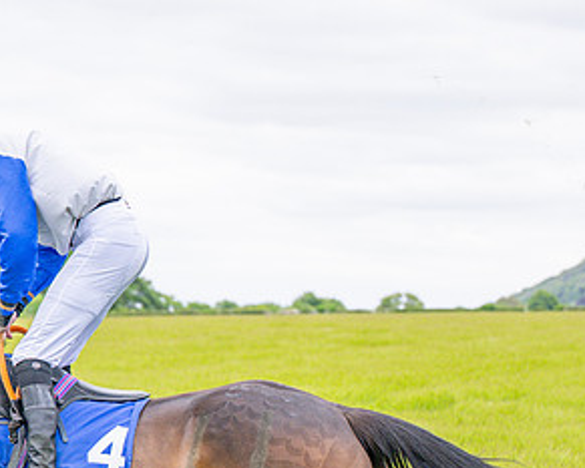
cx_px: 178
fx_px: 3066
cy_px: 444
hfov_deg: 10.9
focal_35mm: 177
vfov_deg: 8.7
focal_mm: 70
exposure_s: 1/1600
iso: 400
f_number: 4
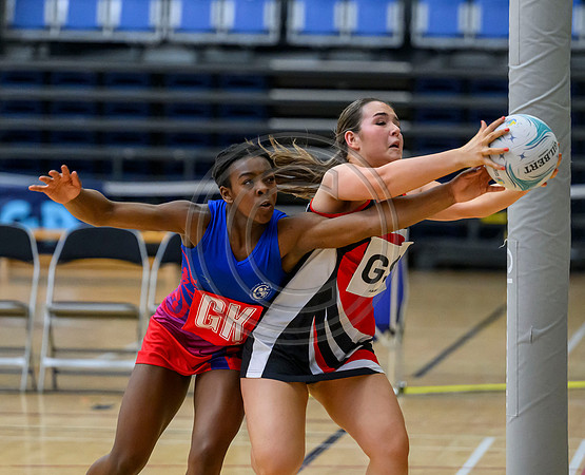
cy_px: 188
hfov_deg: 6.7
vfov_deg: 5.4
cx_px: 326
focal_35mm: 288
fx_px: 5010
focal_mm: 170
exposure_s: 1/1250
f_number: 3.2
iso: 5000
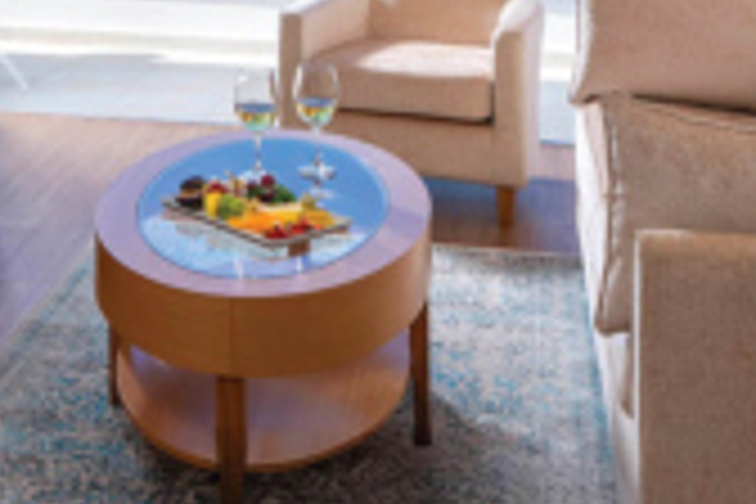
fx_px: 1428
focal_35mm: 68
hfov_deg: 29.5
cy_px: -261
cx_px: 266
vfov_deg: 17.8
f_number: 11
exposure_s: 1/200
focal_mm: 19
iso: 250
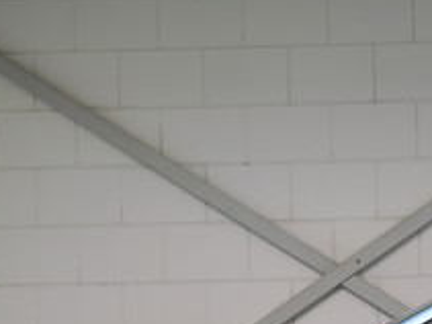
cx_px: 631
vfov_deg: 14.3
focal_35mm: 103
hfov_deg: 17.4
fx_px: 1285
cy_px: 254
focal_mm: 15.4
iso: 125
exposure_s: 1/60
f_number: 2.5
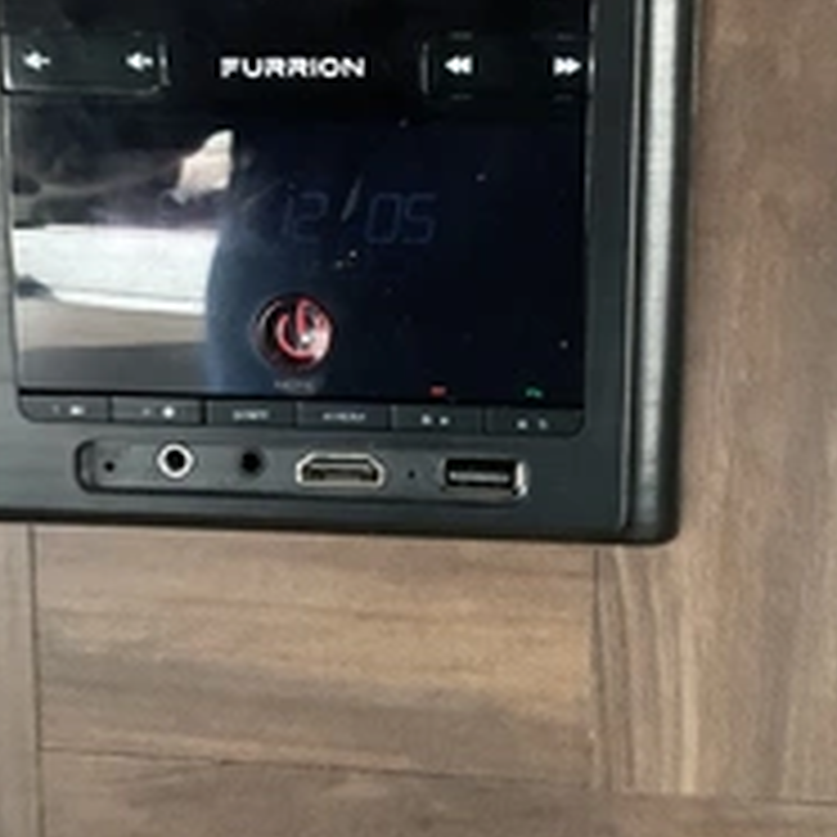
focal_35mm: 55
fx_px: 1505
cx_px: 405
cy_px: 306
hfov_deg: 31.1
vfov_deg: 30.9
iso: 200
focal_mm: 3
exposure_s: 1/60
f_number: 1.8
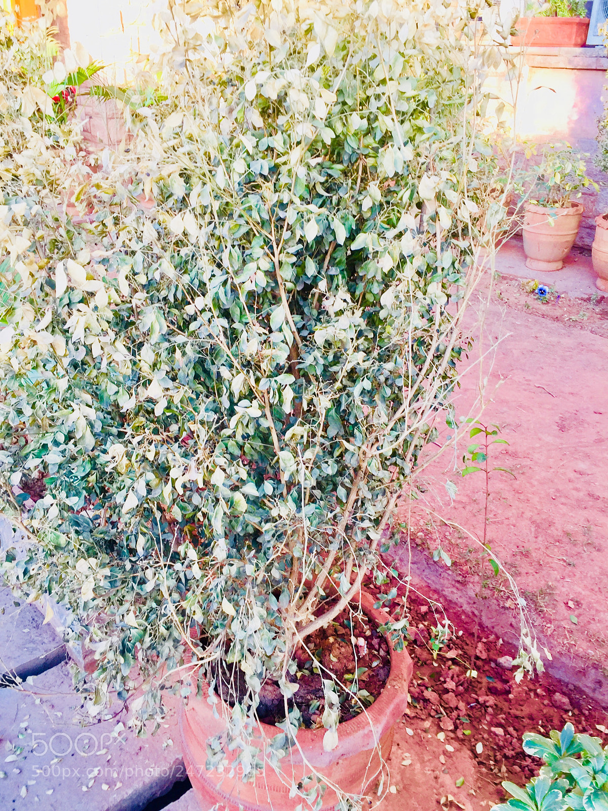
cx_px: 304
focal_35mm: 29
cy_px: 406
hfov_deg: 48.2
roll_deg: -3.0
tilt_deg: -26.9
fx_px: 679
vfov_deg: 61.7
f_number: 2.2
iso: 40
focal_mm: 4.15
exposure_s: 1/100
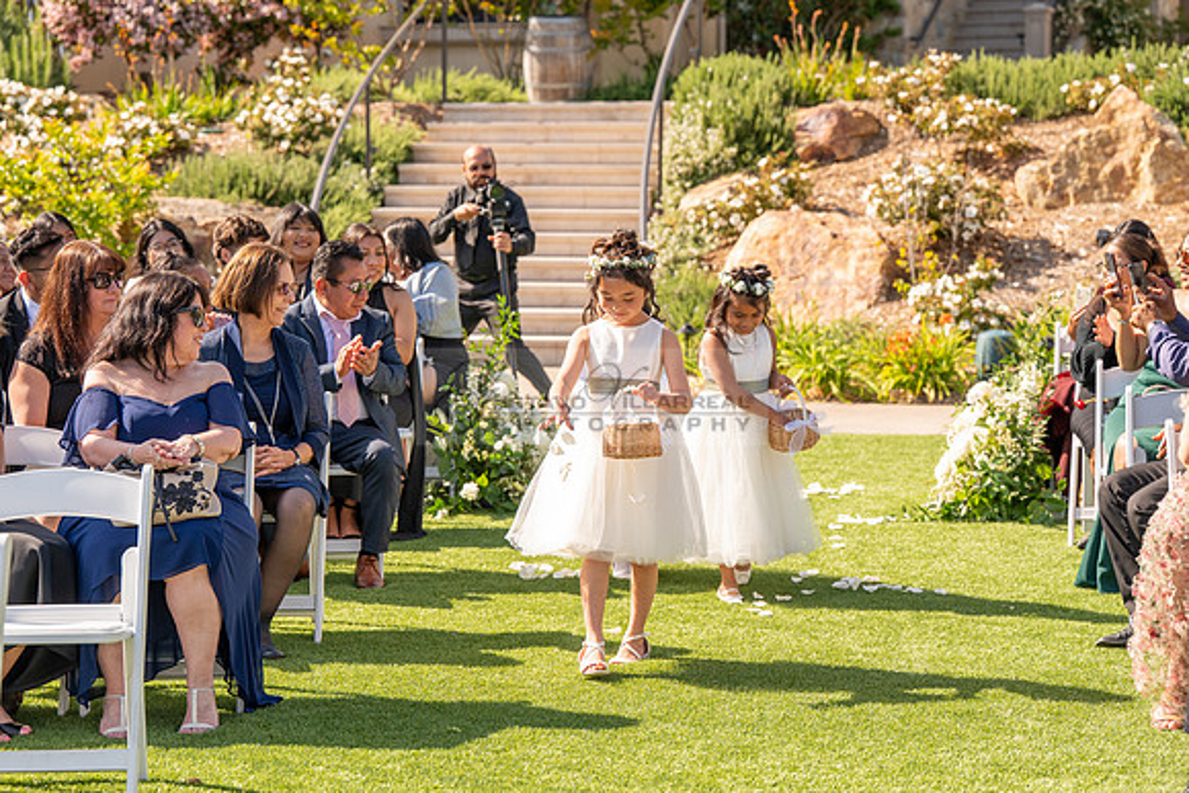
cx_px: 594
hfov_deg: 24.2
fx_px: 2775
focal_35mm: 84
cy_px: 396
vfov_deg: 16.3
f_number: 4.5
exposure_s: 1/1000
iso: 200
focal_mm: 84
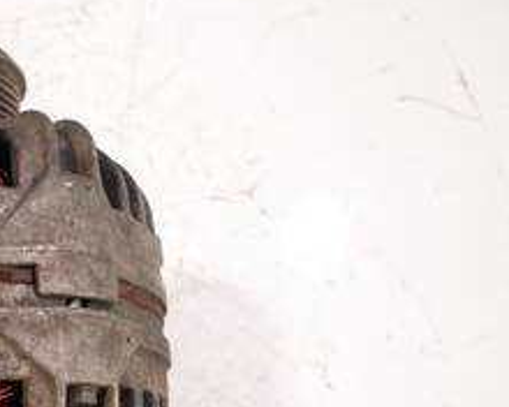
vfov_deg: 28.8
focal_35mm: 51
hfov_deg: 33.5
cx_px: -2
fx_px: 768
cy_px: 345
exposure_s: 1/60
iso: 800
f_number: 3.5
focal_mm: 12
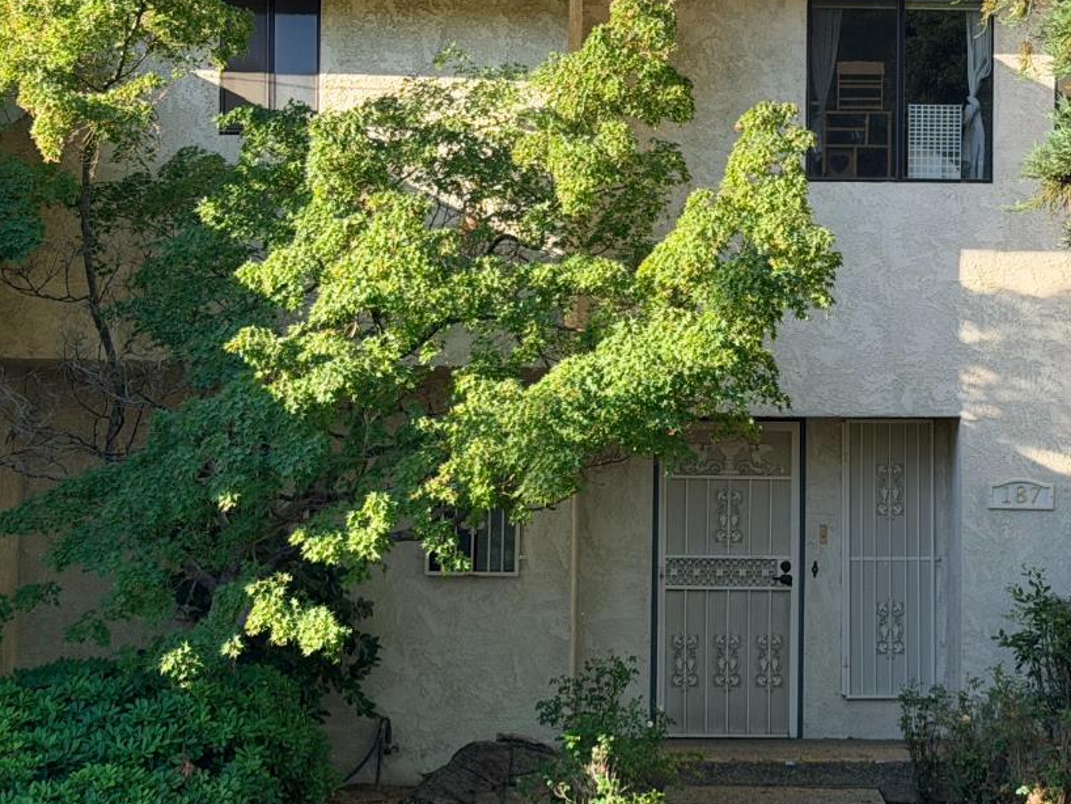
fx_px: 2723
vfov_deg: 16.8
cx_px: 820
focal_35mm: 88
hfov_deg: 22.0
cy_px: 386
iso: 100
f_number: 1.78
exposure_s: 1/1242
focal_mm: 6.76
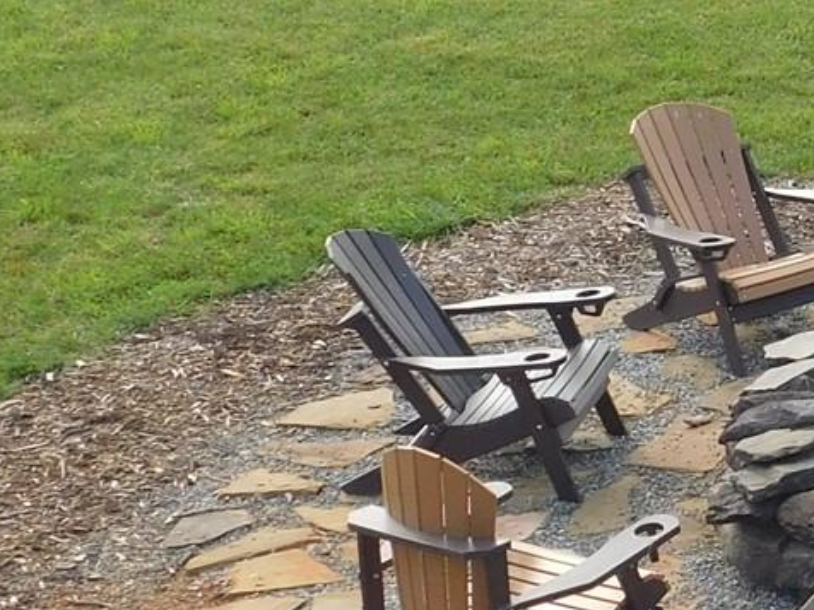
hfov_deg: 12.0
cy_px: 217
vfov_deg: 9.6
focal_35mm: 155
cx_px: 1325
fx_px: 3645
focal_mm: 6.3
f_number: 3.5
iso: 125
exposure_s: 1/400
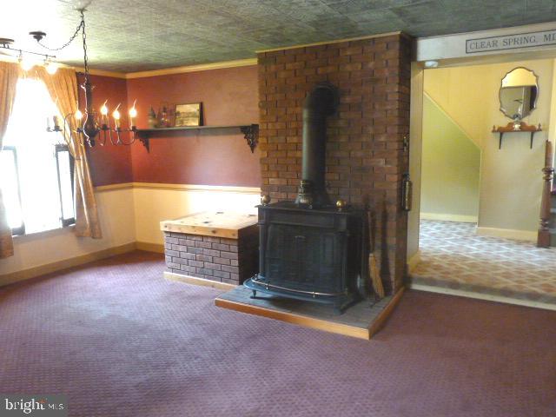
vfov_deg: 53.1
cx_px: 278
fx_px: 418
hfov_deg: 67.3
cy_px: 208
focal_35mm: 26
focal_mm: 4.7
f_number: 2.8
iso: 800
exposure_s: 1/15
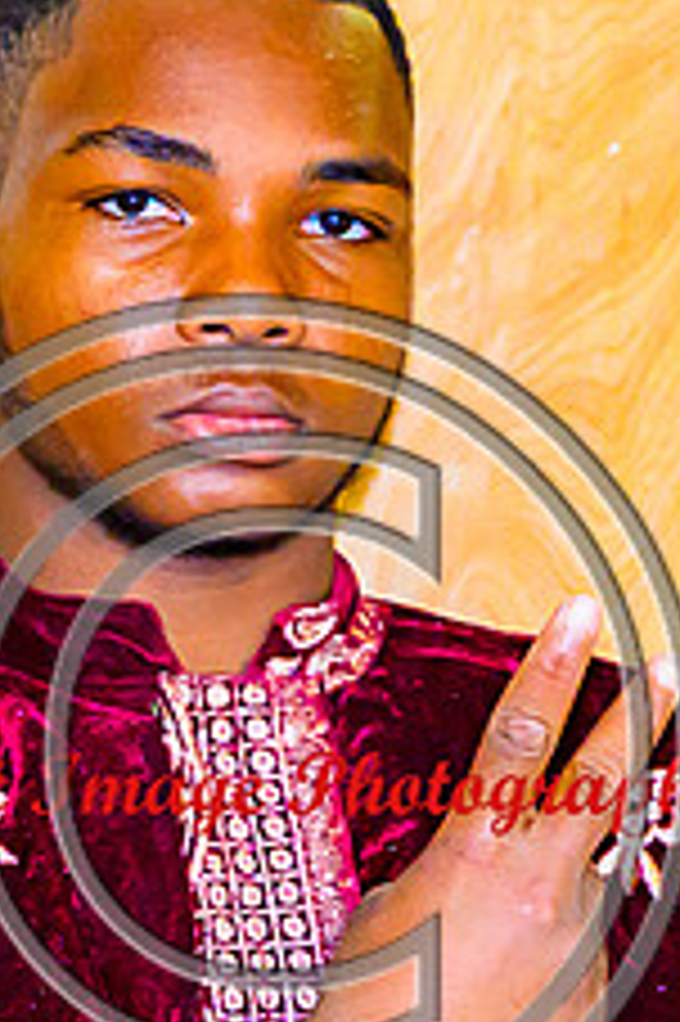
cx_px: 93
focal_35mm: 262
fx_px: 7434
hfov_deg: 5.2
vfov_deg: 7.9
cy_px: 783
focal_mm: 59
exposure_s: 1/125
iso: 1600
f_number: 3.2
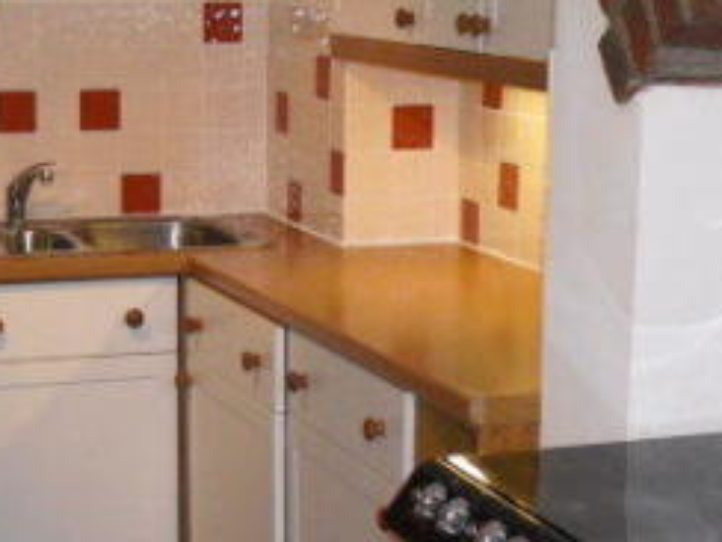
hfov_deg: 18.7
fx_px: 2190
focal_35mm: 105
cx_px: 280
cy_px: 455
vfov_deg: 14.0
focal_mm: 7.7
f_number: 3.4
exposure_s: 1/60
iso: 400
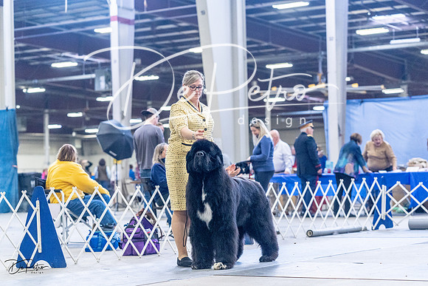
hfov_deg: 22.6
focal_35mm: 90
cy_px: 143
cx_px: 214
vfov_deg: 15.2
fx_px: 1070
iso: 6400
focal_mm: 90
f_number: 3.5
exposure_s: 1/320
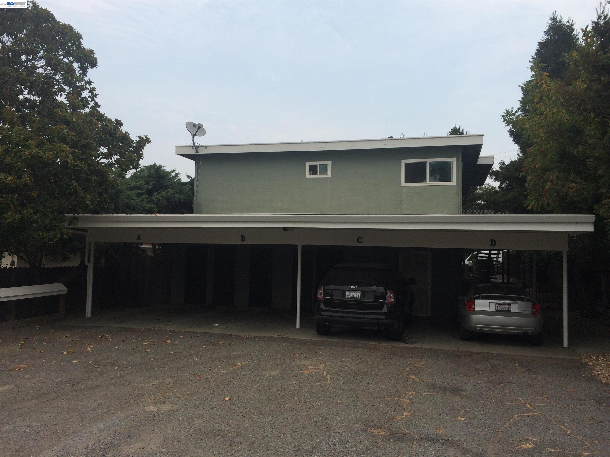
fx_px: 511
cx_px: 305
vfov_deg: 48.2
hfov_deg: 61.7
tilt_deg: +1.5
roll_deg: -0.8
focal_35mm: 29
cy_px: 228
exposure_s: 1/2160
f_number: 2.2
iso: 32
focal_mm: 4.15
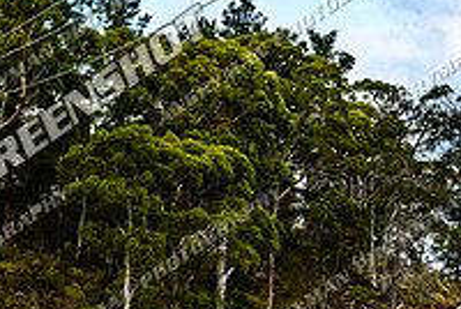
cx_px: 355
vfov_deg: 9.7
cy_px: 414
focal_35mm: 139
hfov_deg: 14.7
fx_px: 1783
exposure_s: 1/5000
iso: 640
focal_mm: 32
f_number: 4.5
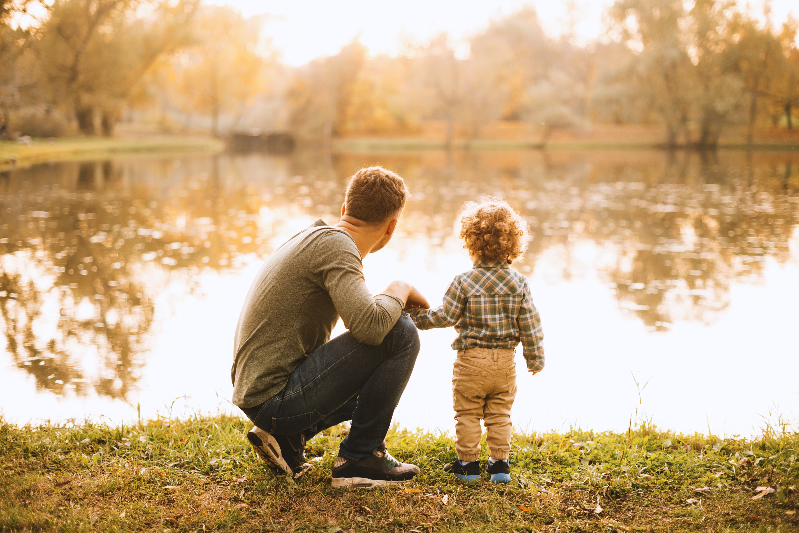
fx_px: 1110
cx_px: 400
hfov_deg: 39.6
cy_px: 266
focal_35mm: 50
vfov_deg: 27.0
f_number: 2.2
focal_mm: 50
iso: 100
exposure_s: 1/200
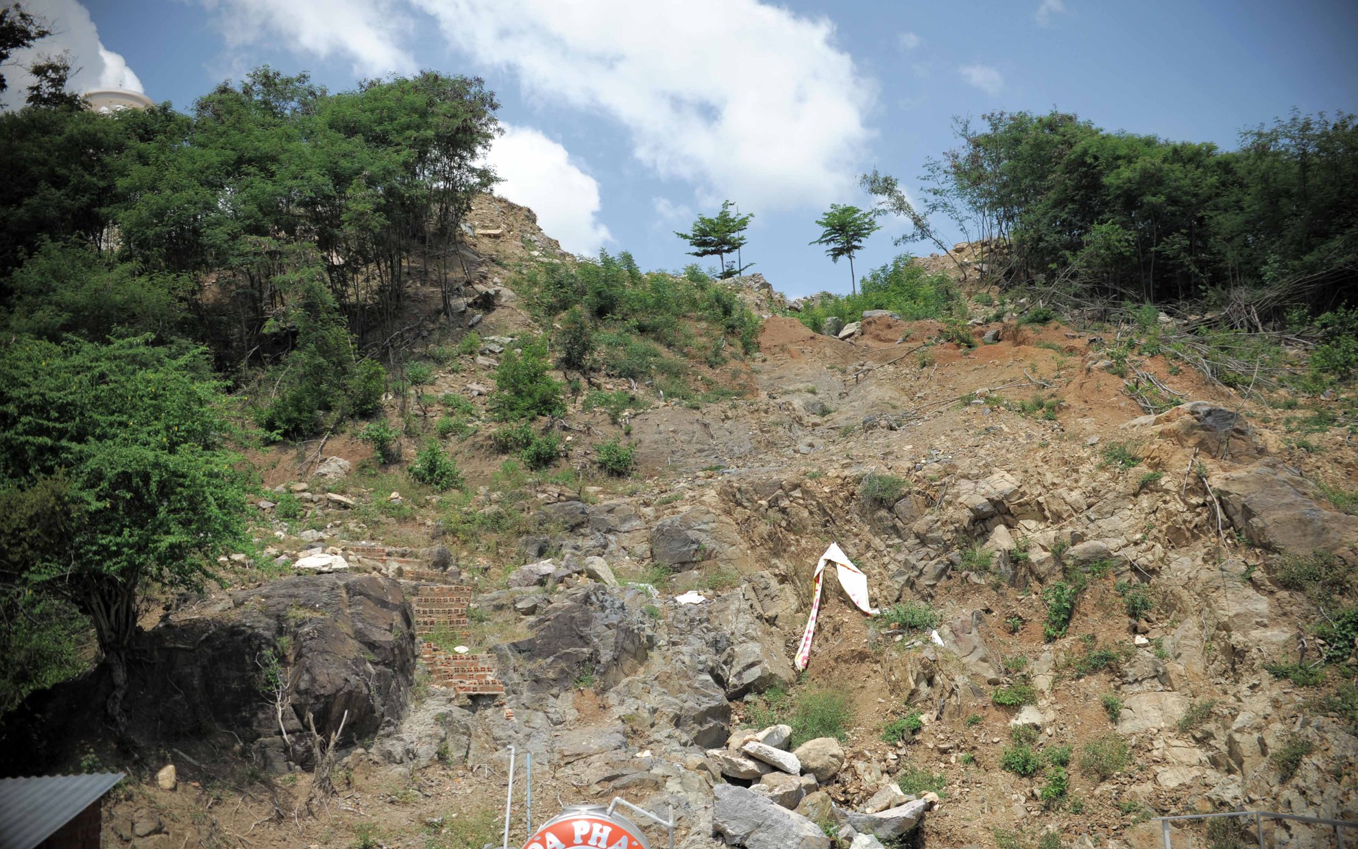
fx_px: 1332
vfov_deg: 35.3
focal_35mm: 36
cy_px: 406
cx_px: 684
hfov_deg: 54.0
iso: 200
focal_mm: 35
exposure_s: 1/2500
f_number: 3.5
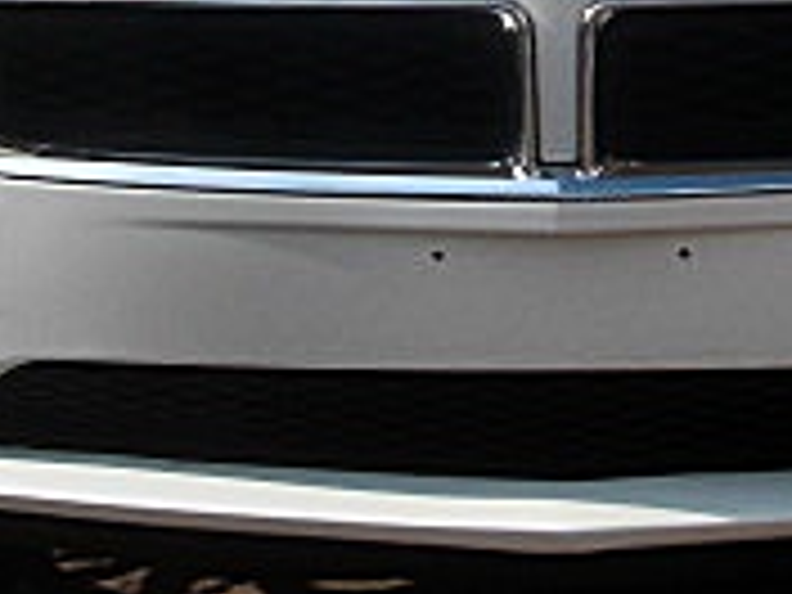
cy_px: -14
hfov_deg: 15.0
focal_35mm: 131
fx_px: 2997
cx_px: 630
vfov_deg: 11.2
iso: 50
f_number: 2.8
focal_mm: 6.3
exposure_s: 1/1000
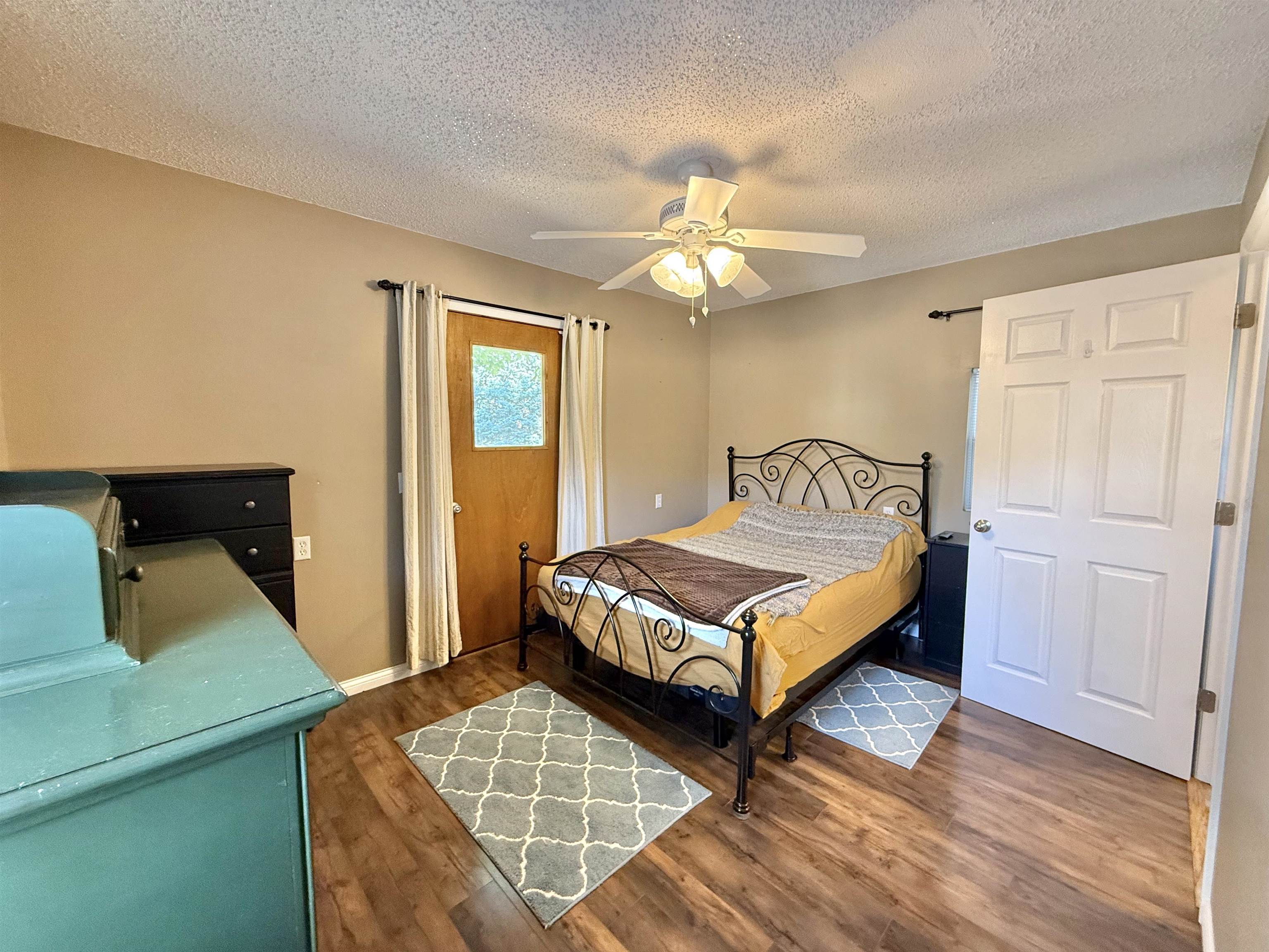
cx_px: 634
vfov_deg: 85.7
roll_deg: +0.0
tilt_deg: -4.5
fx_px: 513
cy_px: 476
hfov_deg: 102.1
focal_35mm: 14
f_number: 2.2
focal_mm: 2.22
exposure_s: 1/60
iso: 400
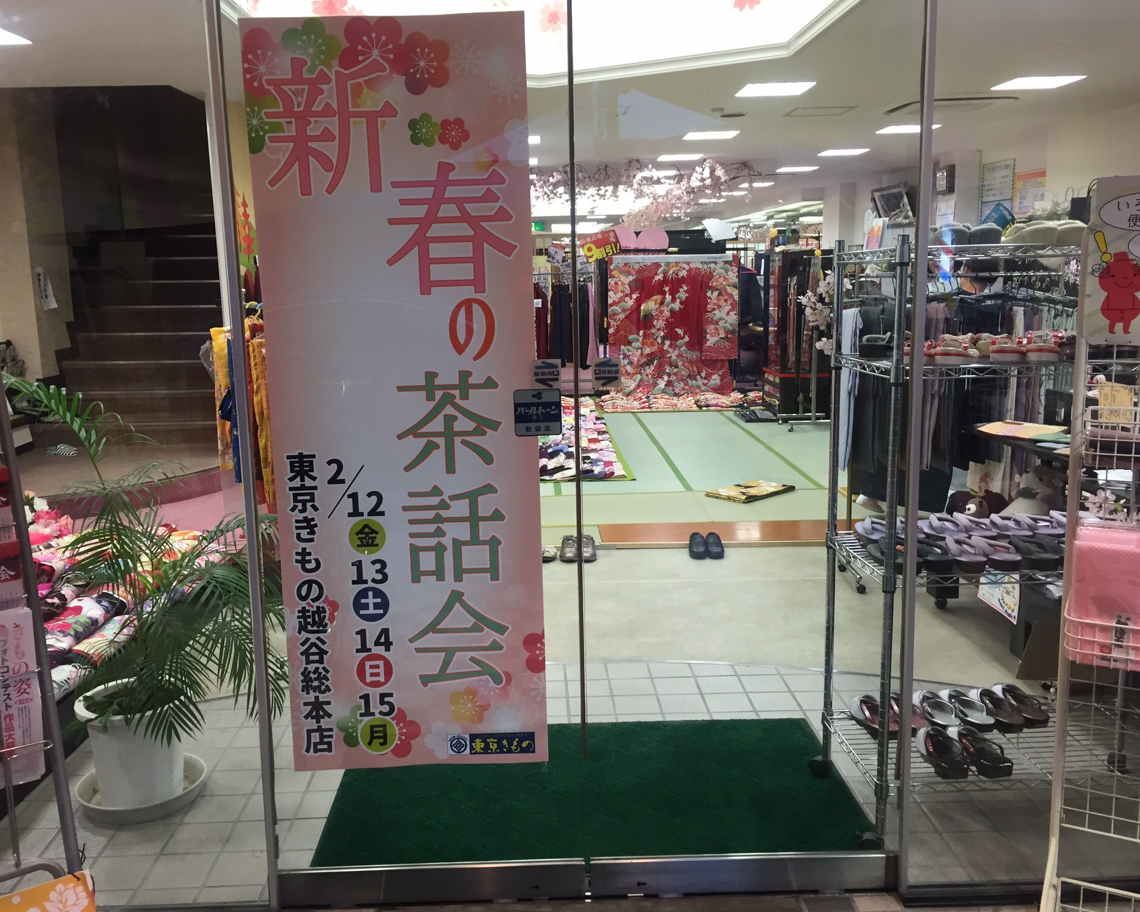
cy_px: 452
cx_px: 540
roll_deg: +0.9
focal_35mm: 31
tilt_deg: -9.1
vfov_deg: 47.1
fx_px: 1046
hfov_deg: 57.1
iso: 40
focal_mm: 4.15
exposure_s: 1/30
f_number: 2.2
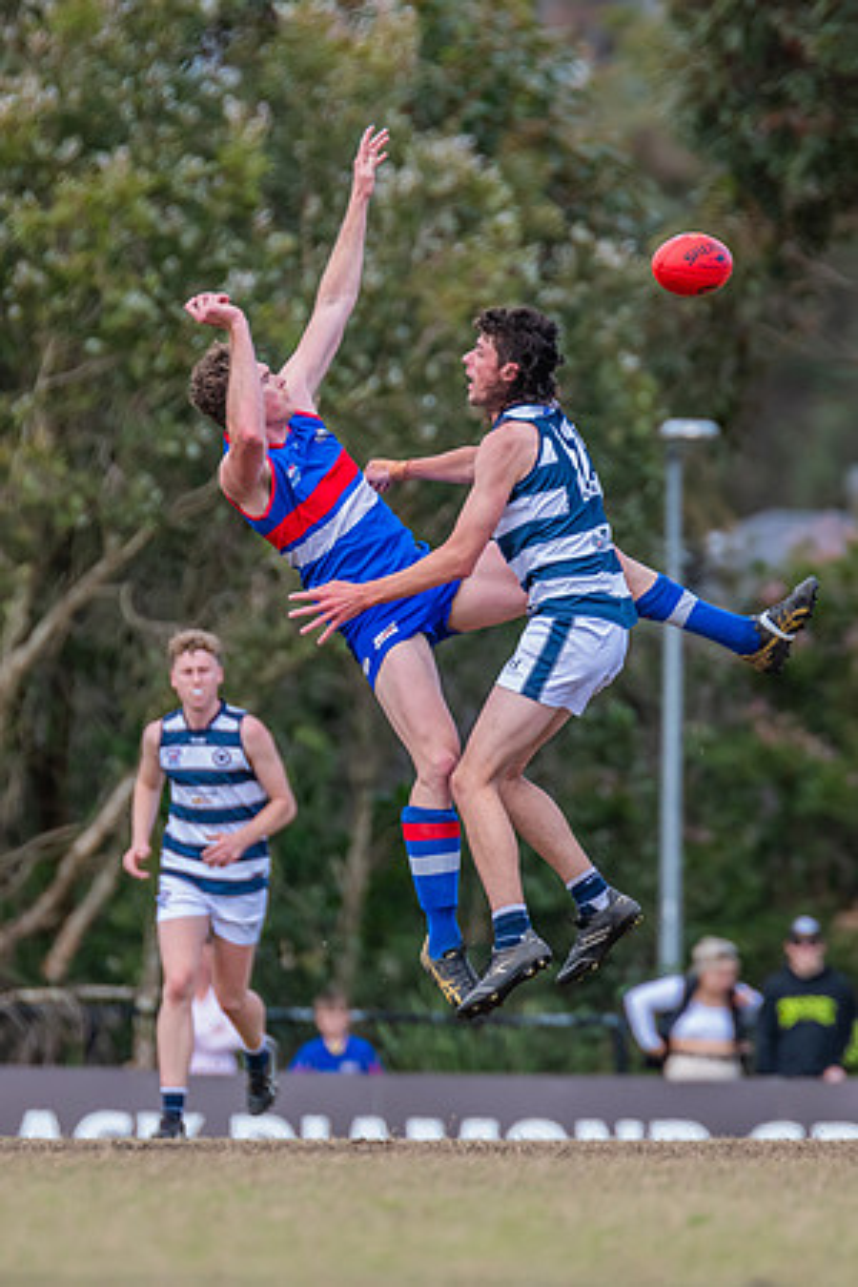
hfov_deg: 2.1
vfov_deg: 3.2
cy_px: 627
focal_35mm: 651
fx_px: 23281
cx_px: 359
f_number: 5
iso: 800
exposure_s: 1/2000
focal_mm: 420
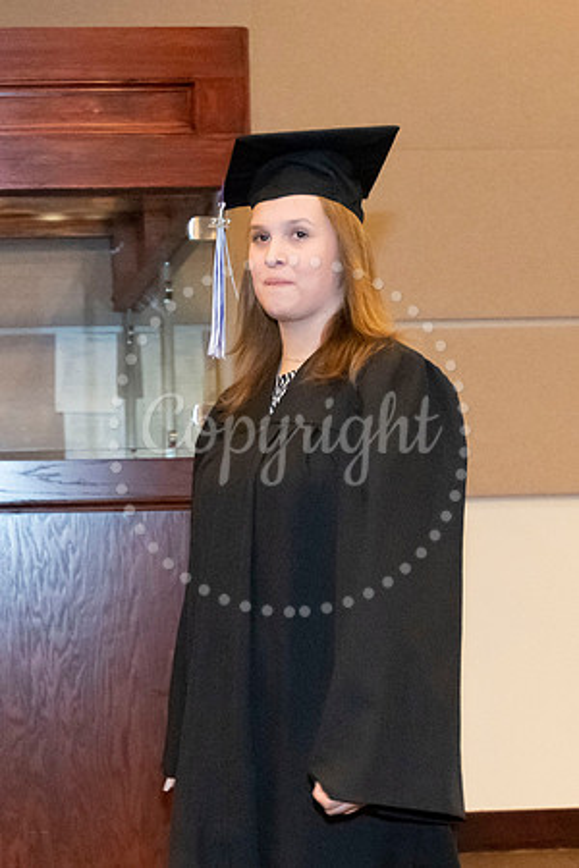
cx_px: 144
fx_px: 1931
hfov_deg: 17.0
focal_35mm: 80
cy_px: 537
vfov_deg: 25.3
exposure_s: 1/125
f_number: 5.6
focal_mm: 35
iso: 6400
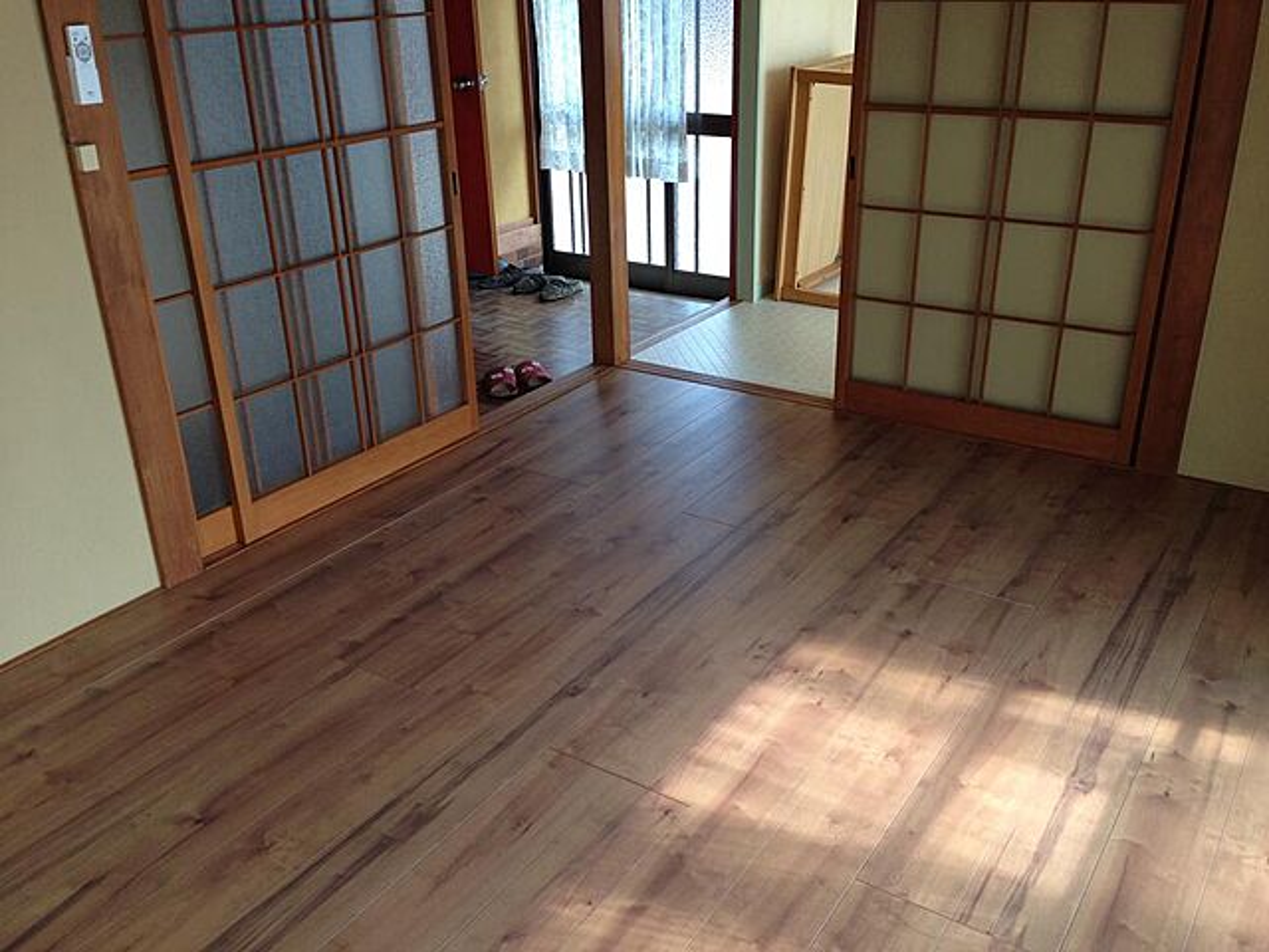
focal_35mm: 33
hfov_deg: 55.4
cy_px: 476
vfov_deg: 42.9
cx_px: 634
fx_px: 1210
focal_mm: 4.13
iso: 64
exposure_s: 1/120
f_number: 2.4
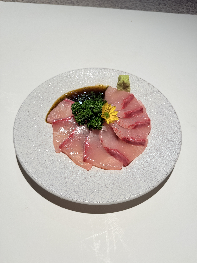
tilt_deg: -54.7
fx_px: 182
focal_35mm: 24
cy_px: 132
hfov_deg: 56.8
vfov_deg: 71.6
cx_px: 98
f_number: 1.78
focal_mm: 6.76
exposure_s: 1/121
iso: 50
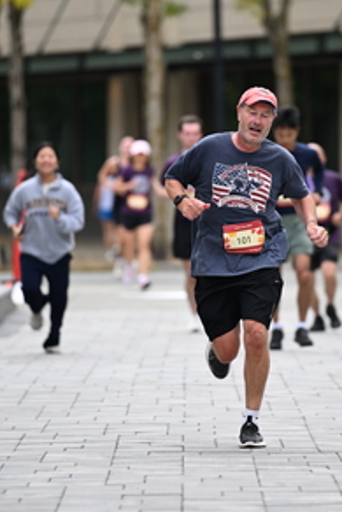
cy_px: 217
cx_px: 236
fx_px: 5365
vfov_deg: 5.5
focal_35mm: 377
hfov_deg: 3.7
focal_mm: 200
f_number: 2.8
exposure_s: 1/2500
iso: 640
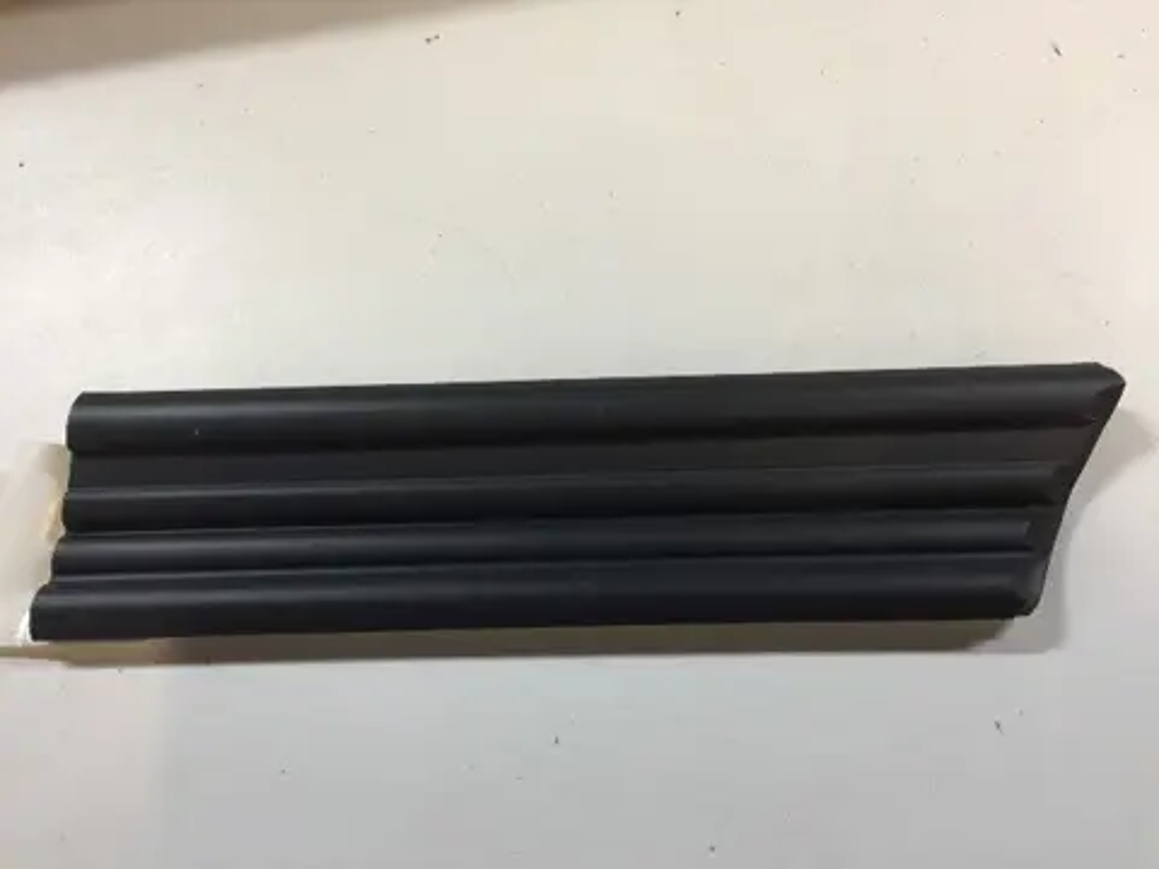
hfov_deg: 61.7
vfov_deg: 48.2
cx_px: 580
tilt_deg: -69.0
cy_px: 434
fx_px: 971
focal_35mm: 29
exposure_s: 1/33
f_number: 2.2
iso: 100
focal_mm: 4.15
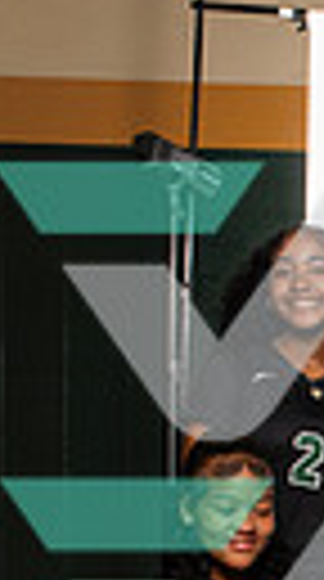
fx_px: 1690
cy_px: 620
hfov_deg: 10.1
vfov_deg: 18.8
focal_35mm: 110
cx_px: 666
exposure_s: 1/320
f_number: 7.1
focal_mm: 30
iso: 800
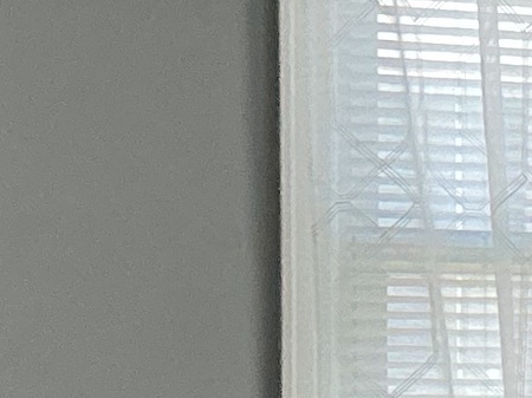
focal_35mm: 198
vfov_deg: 7.4
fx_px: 3041
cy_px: 539
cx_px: 1013
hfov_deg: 9.4
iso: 100
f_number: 1.8
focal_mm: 3
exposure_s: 1/60
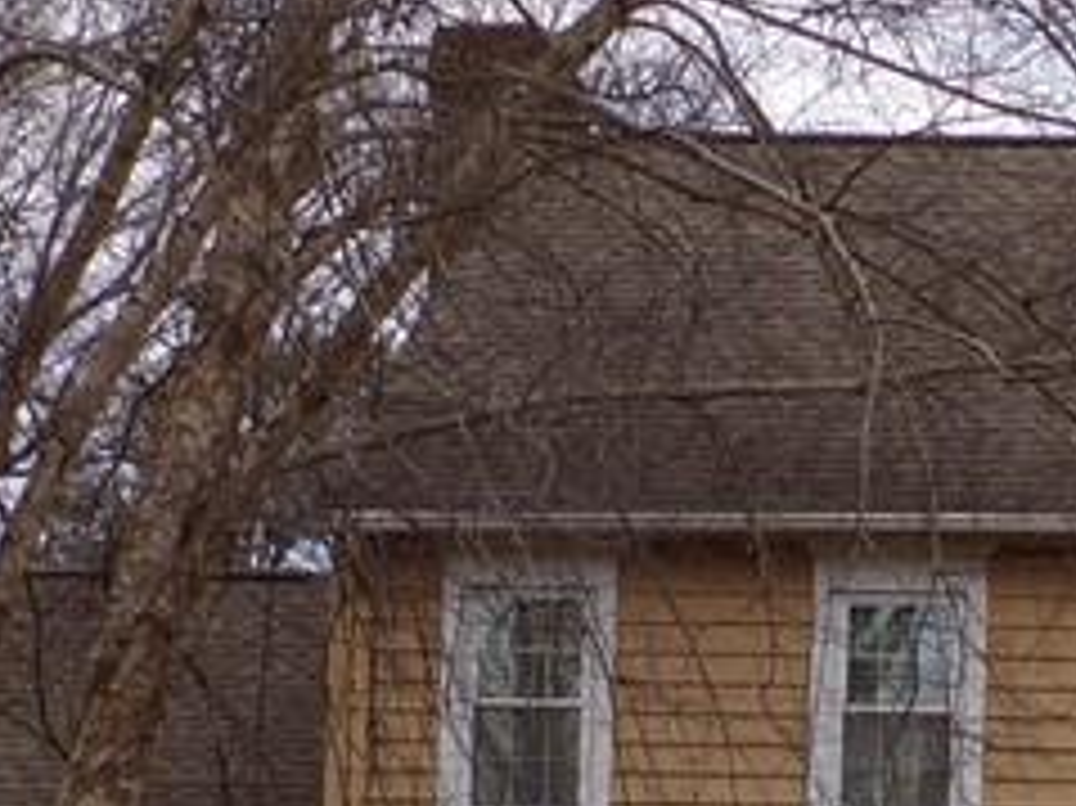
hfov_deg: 13.9
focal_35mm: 137
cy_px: 1117
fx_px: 4256
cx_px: 1324
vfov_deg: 10.5
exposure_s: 1/480
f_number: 4.6
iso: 80
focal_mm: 5.8
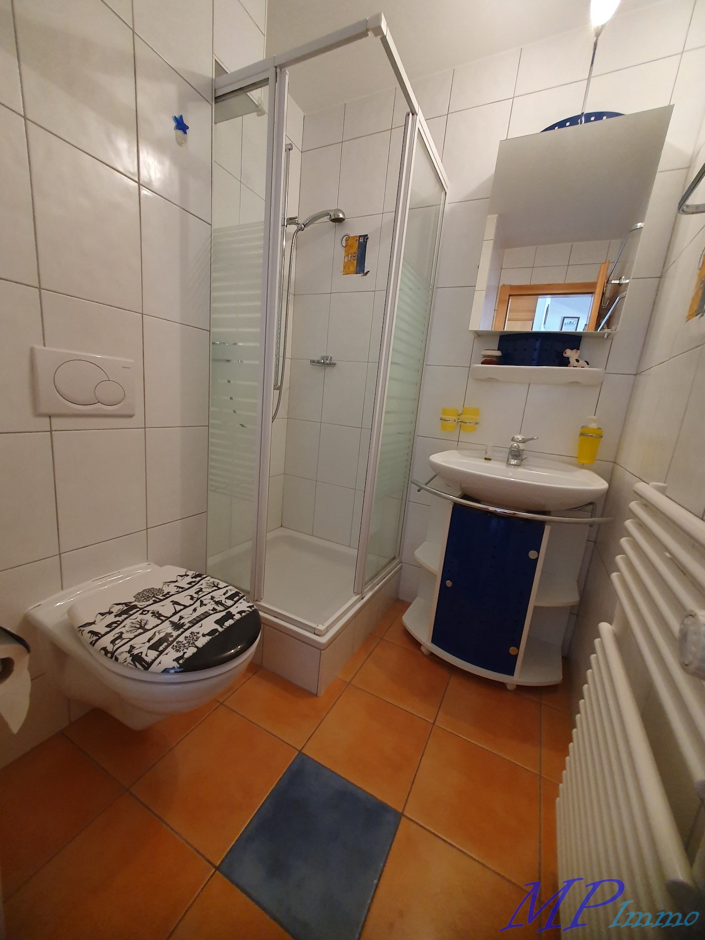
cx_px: 352
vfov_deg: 106.2
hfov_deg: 89.9
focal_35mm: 13
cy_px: 470
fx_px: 353
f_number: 2.2
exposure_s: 1/33
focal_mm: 1.8
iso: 320
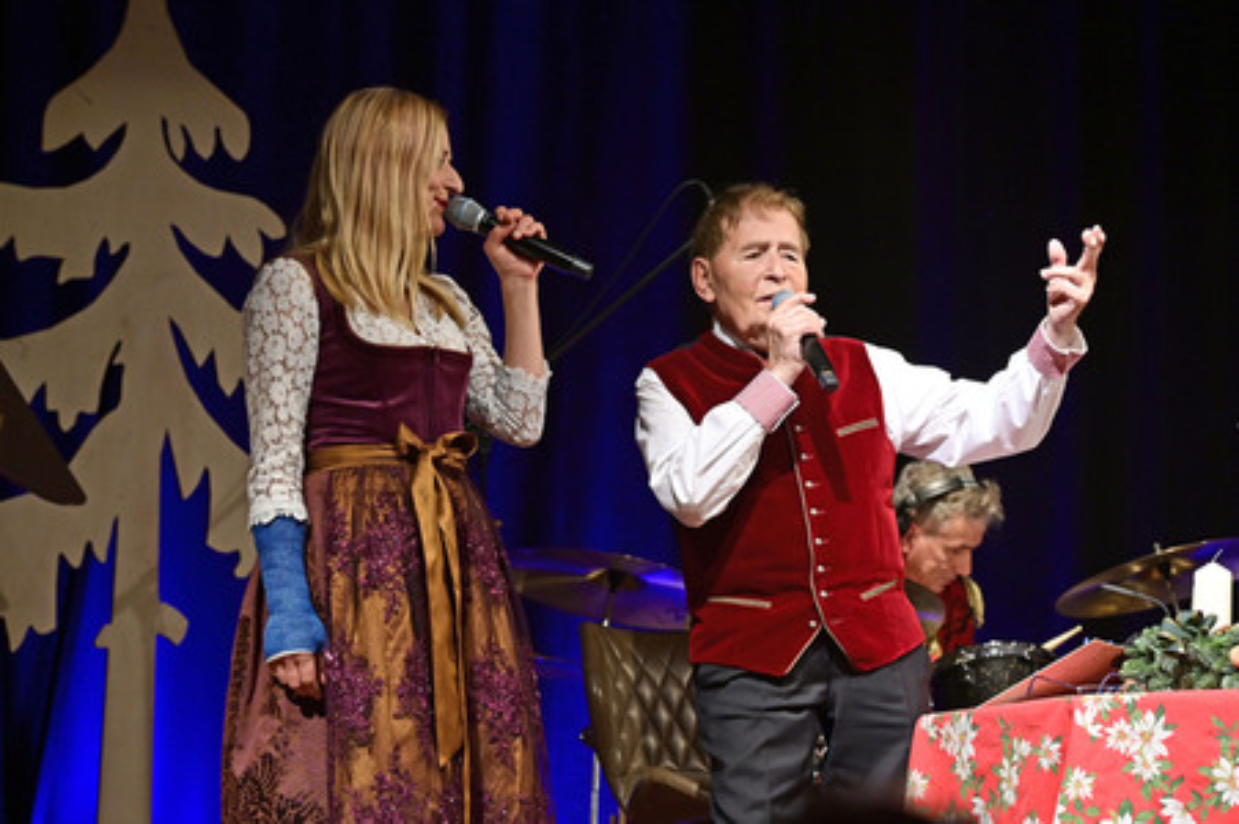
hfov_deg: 15.2
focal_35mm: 135
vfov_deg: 10.1
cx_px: 620
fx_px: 4643
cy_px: 412
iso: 1600
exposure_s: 1/200
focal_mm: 135
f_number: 5.6
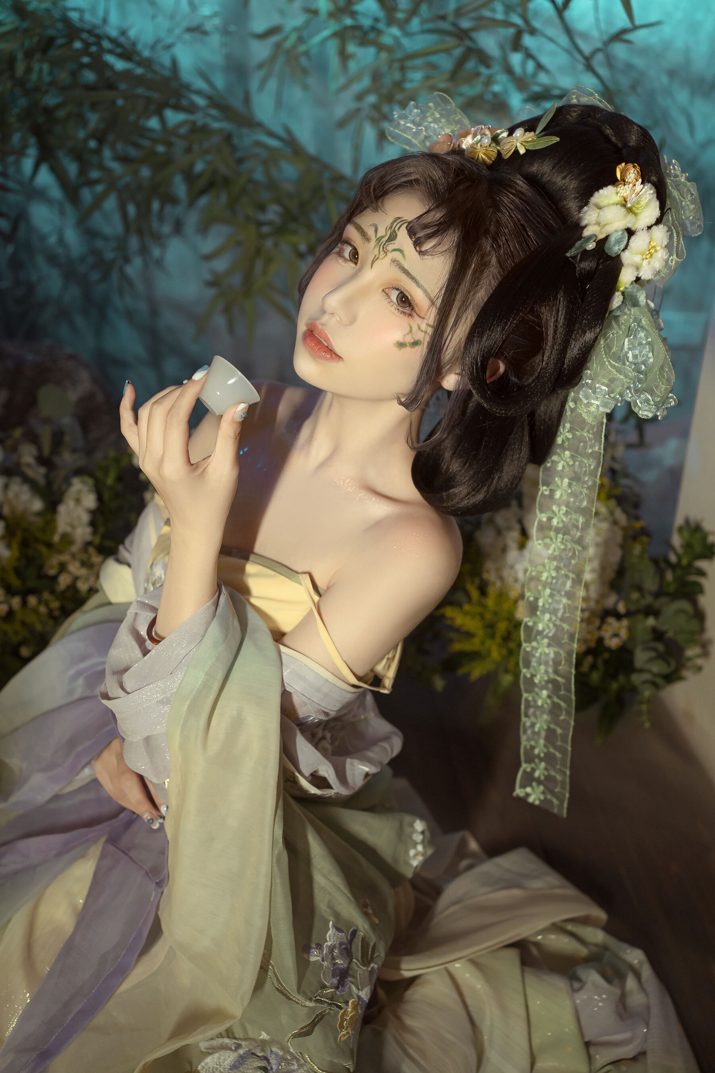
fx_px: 1043
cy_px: 536
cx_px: 358
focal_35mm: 35
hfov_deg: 37.9
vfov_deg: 54.4
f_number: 3.5
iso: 640
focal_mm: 35
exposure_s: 1/60
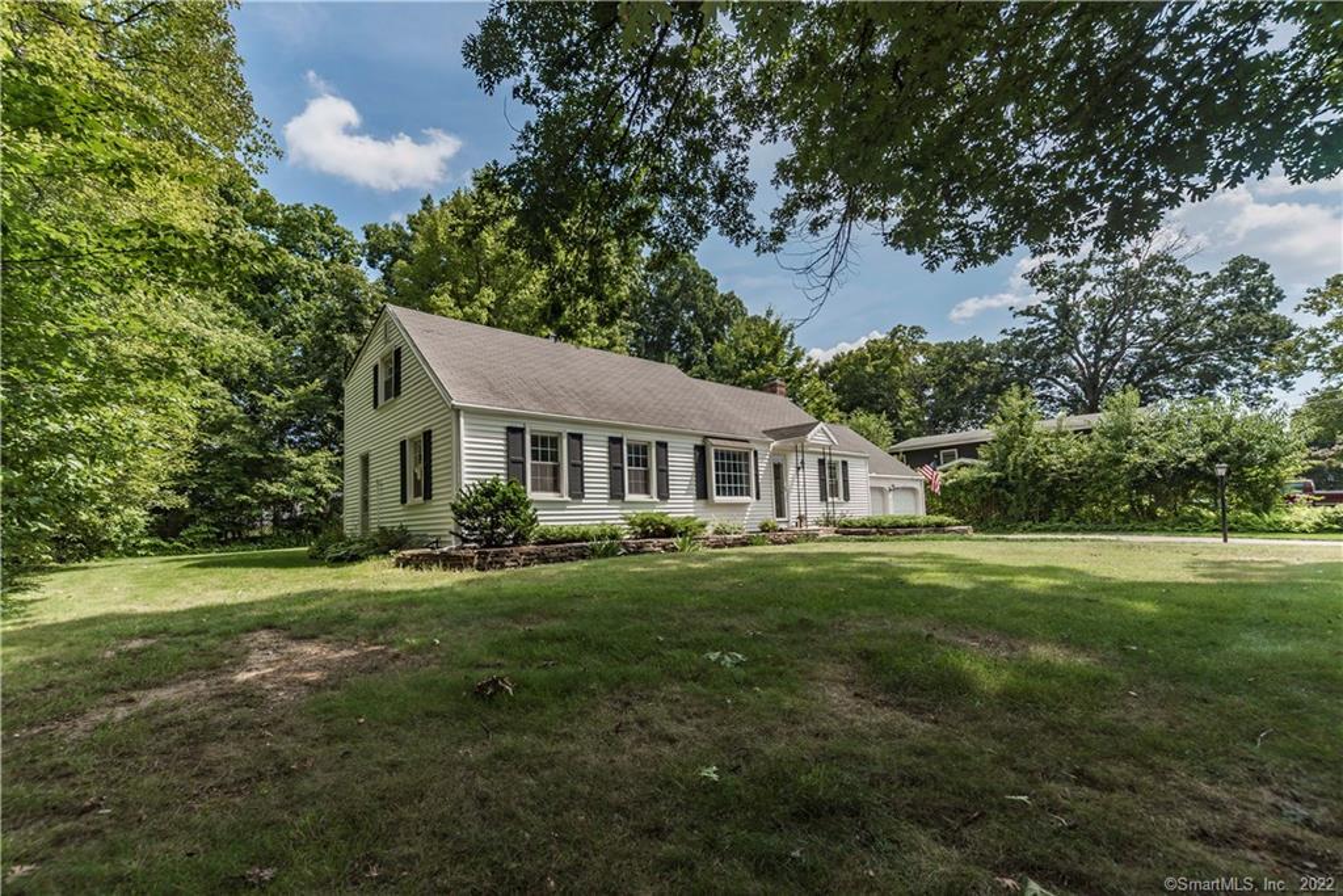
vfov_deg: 90.0
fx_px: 448
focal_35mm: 12
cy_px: 448
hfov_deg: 112.6
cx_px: 672
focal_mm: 12
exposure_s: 1/200
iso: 100
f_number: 11
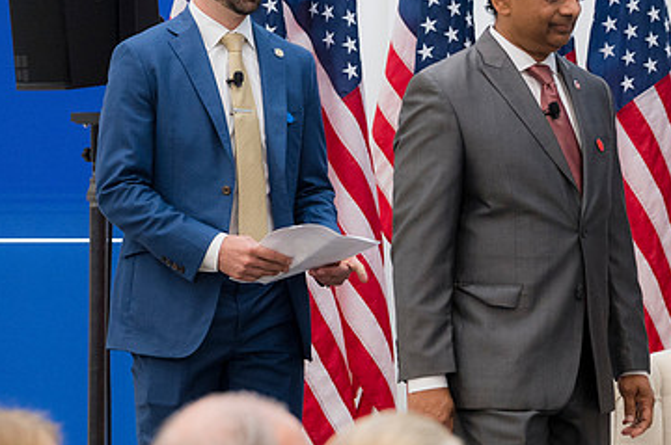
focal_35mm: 266
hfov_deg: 7.8
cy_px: 106
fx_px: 4951
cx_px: 308
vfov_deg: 5.1
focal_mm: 110
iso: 900
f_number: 4
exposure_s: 1/160
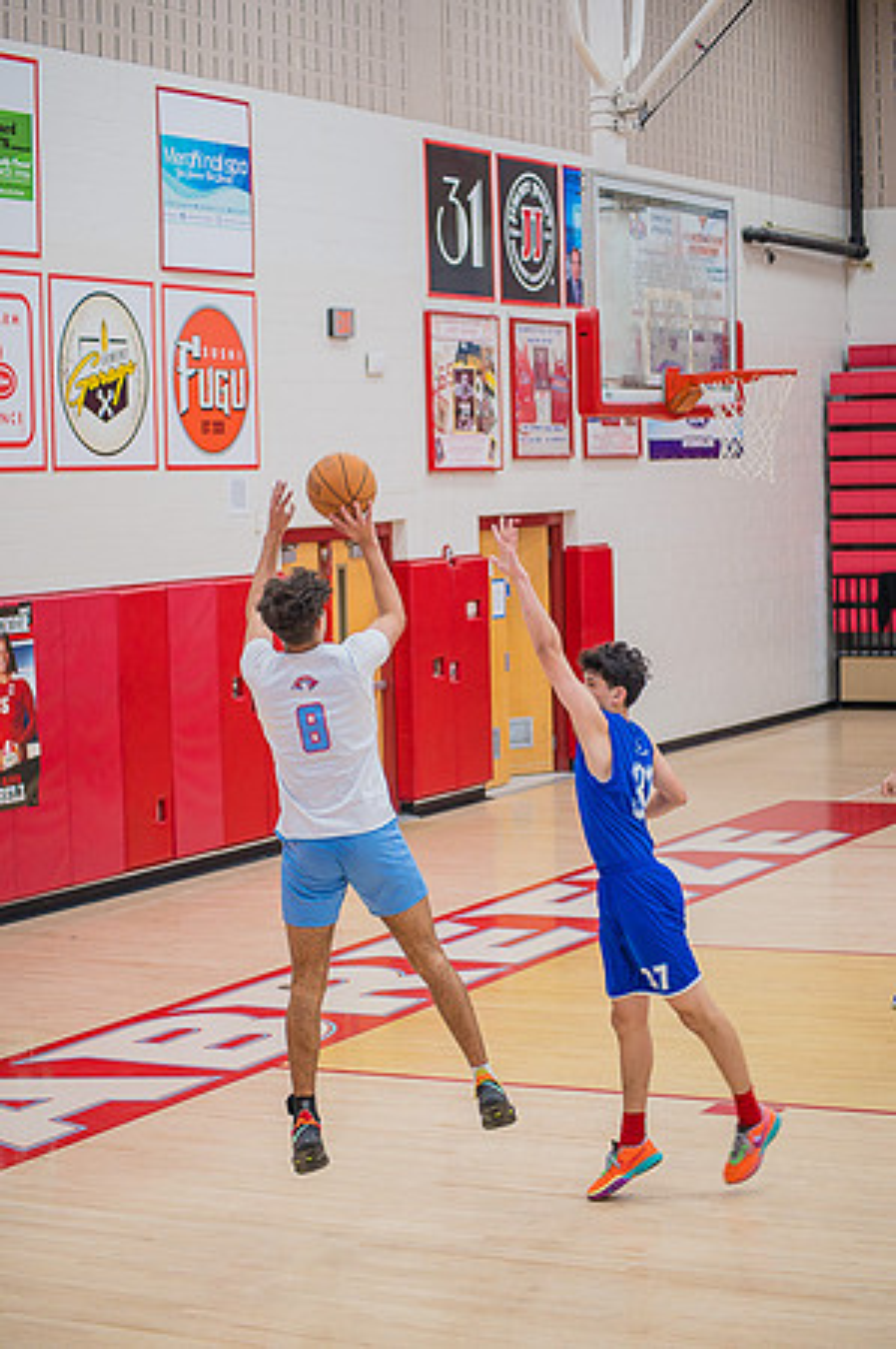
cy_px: 674
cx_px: 448
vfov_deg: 27.0
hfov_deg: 18.1
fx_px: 2806
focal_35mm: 75
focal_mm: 75
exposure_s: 1/250
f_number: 4.5
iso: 1000
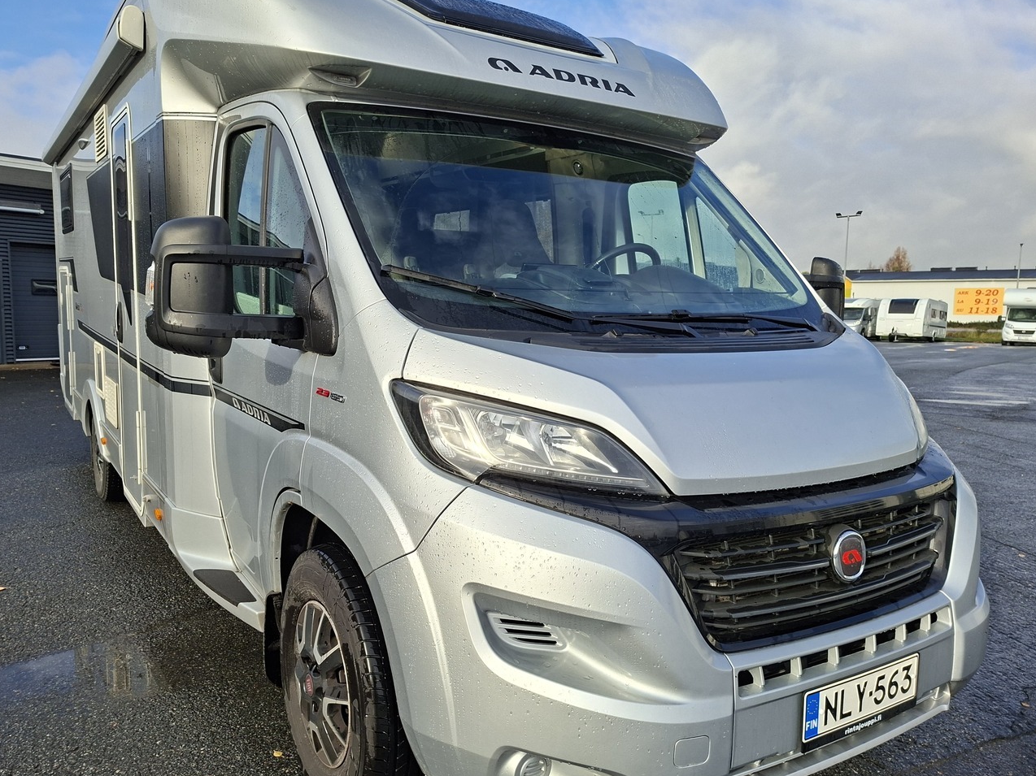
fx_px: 778
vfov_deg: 53.0
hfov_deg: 67.3
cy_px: 397
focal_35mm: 26
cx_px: 488
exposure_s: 1/1289
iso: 50
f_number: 1.8
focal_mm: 5.54
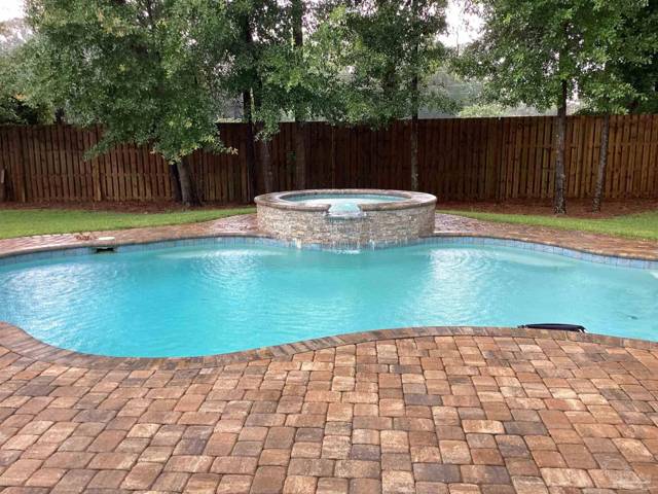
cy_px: 247
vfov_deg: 45.4
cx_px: 329
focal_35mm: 31
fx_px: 589
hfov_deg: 58.4
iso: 25
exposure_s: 1/120
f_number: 2.4
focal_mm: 3.3
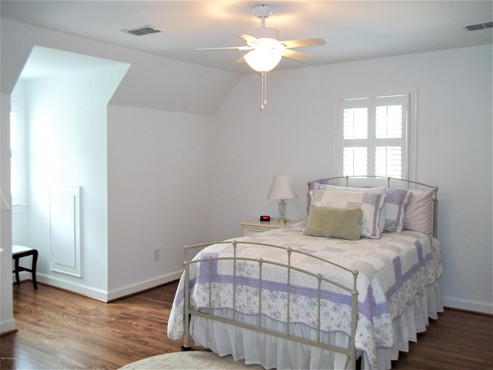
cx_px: 246
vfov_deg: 44.2
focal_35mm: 32
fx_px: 456
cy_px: 185
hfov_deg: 56.8
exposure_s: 1/30
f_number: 2.9
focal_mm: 5.7
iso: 160
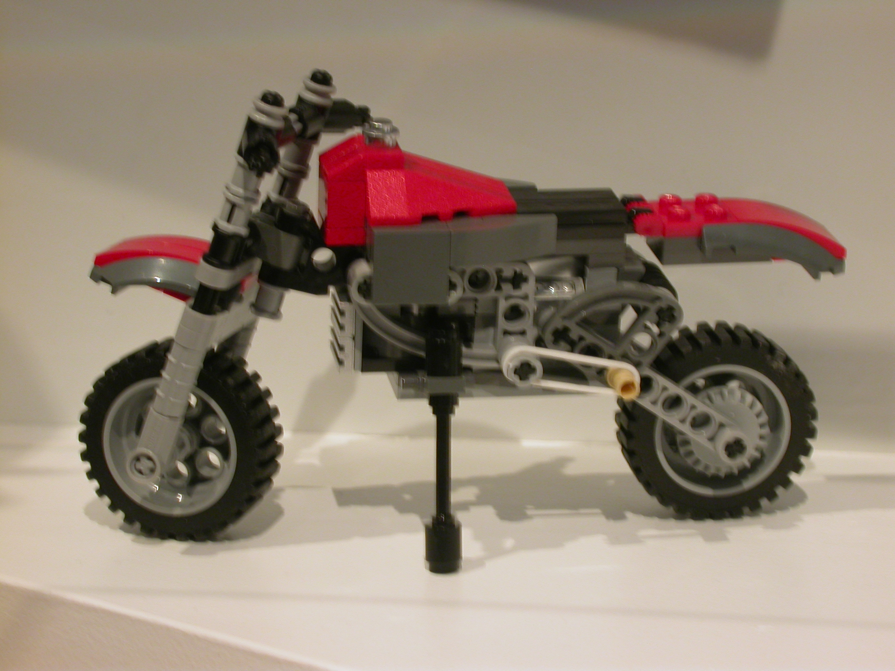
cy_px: 336
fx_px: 2715
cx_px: 448
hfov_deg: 18.7
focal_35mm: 105
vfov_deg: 14.1
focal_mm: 21.7
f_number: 4
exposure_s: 1/11.9
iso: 100
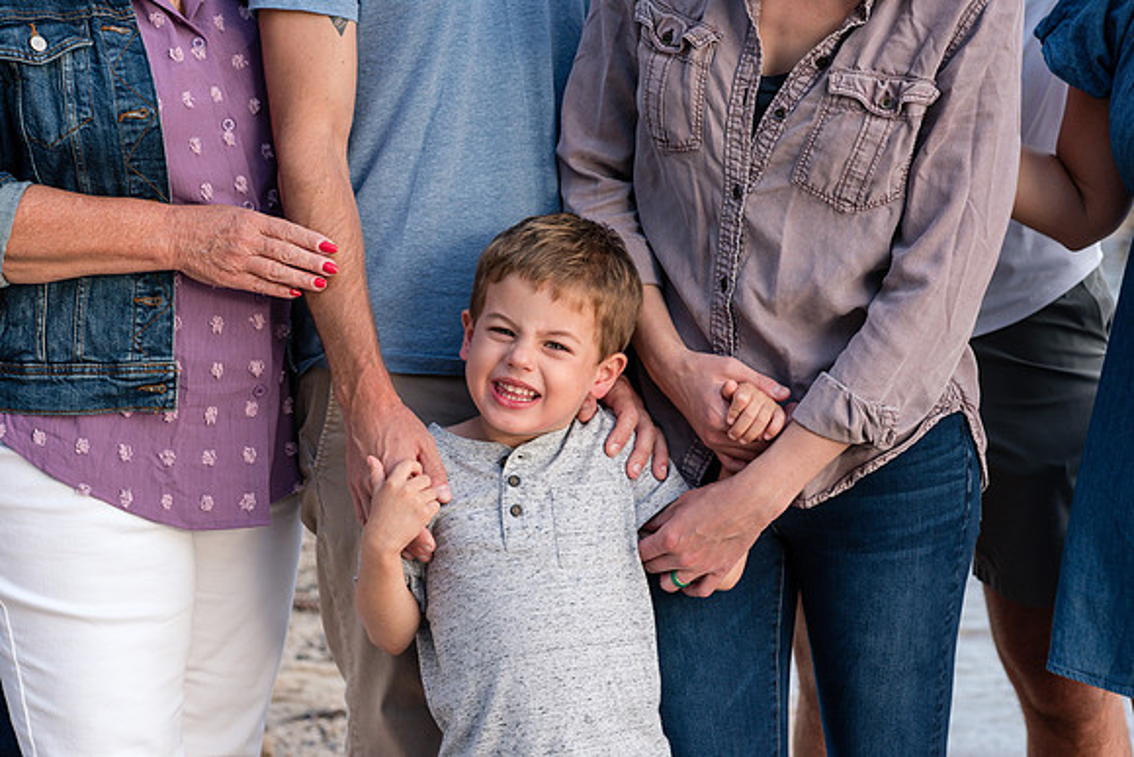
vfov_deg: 16.1
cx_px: 567
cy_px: 378
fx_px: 2678
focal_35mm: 85
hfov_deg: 23.9
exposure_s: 1/320
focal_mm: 85
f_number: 5.6
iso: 500
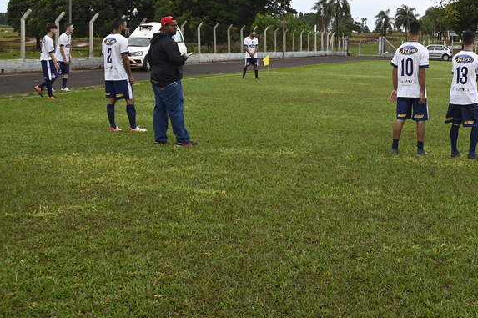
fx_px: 730
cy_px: 94
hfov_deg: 35.2
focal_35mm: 55
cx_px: 375
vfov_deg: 24.4
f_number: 6.3
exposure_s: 1/125
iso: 200
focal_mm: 35
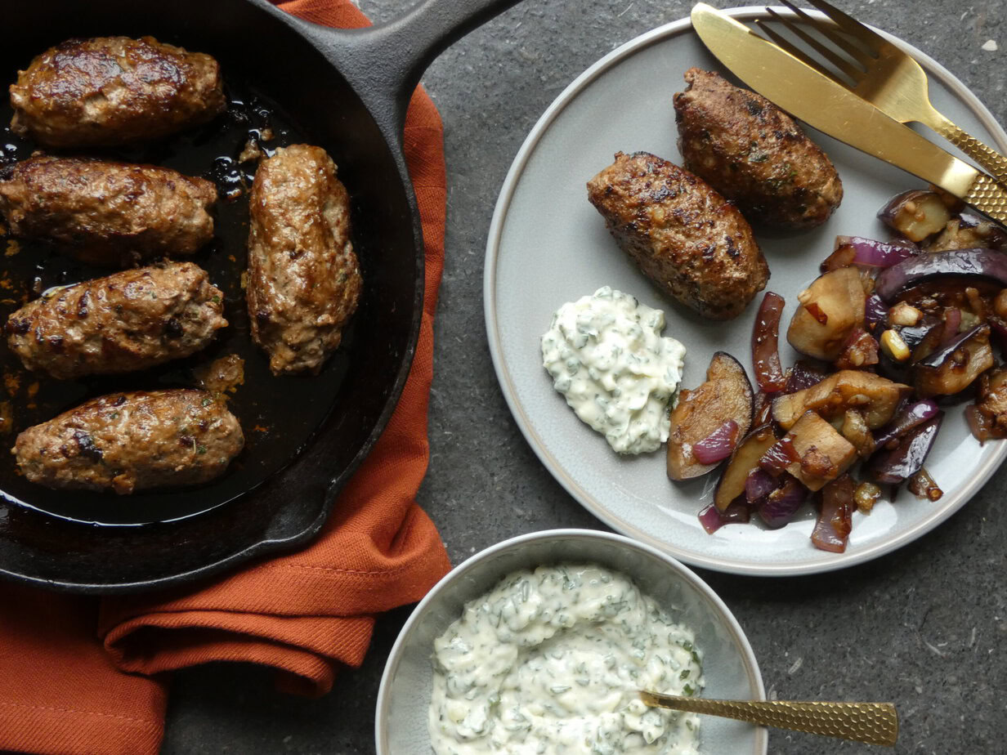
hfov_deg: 36.2
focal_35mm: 53
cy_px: 378
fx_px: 1542
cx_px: 504
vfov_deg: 27.5
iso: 250
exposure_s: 1/80
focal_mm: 9.5
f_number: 3.9
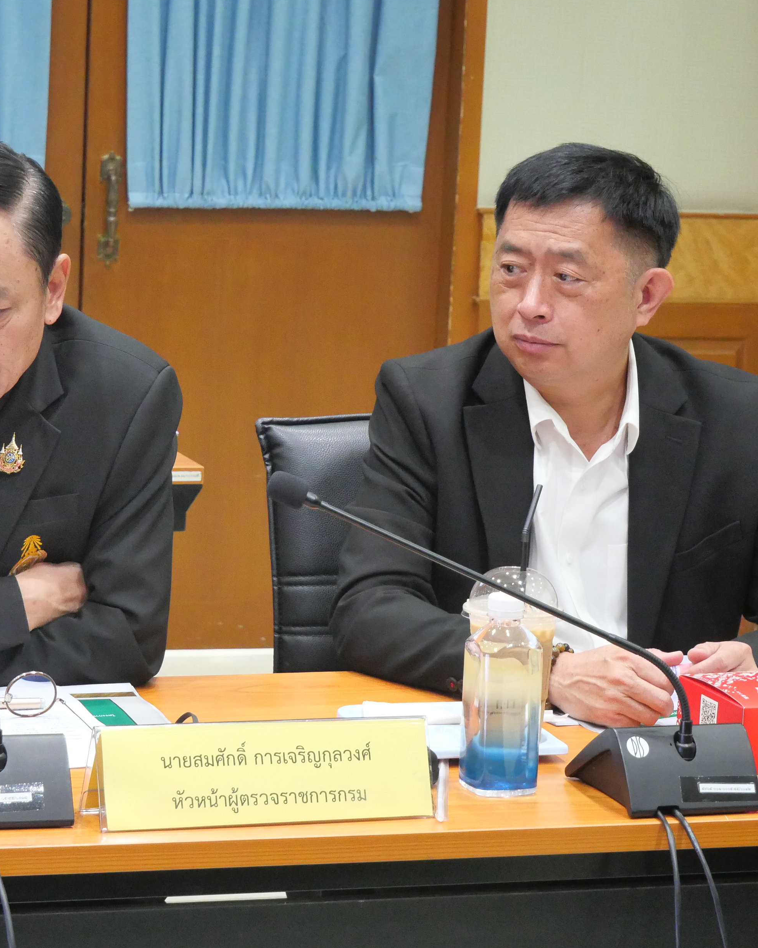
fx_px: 2945
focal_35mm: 105
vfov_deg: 18.3
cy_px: 473
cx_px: 202
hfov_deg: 14.6
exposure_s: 1/50
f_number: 5.3
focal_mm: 36
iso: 3200
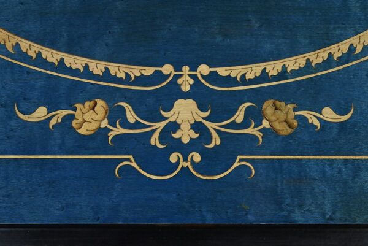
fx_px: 511
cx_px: 184
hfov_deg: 39.6
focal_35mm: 50
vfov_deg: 27.0
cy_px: 123
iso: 8000
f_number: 7.1
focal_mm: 50
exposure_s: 1/100
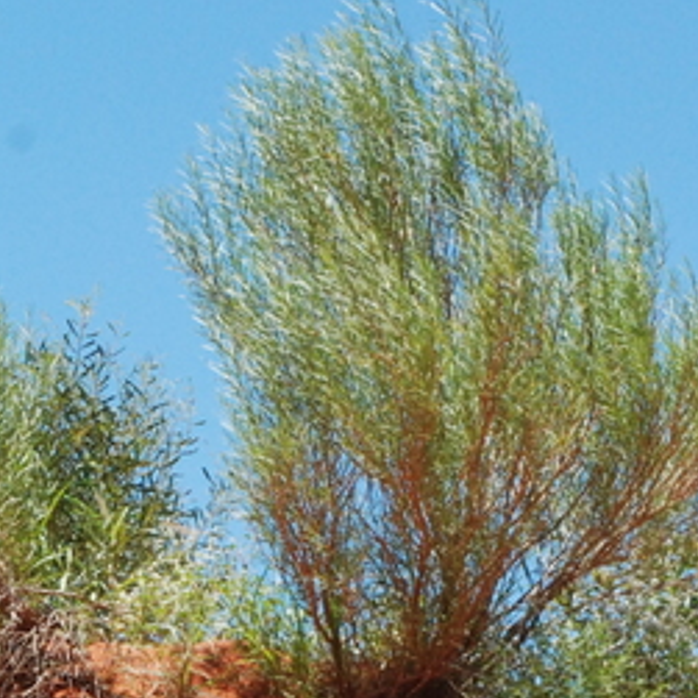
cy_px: 904
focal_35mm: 208
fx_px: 4745
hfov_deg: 8.3
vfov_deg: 8.3
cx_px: -81
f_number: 13
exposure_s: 1/320
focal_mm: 40
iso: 500
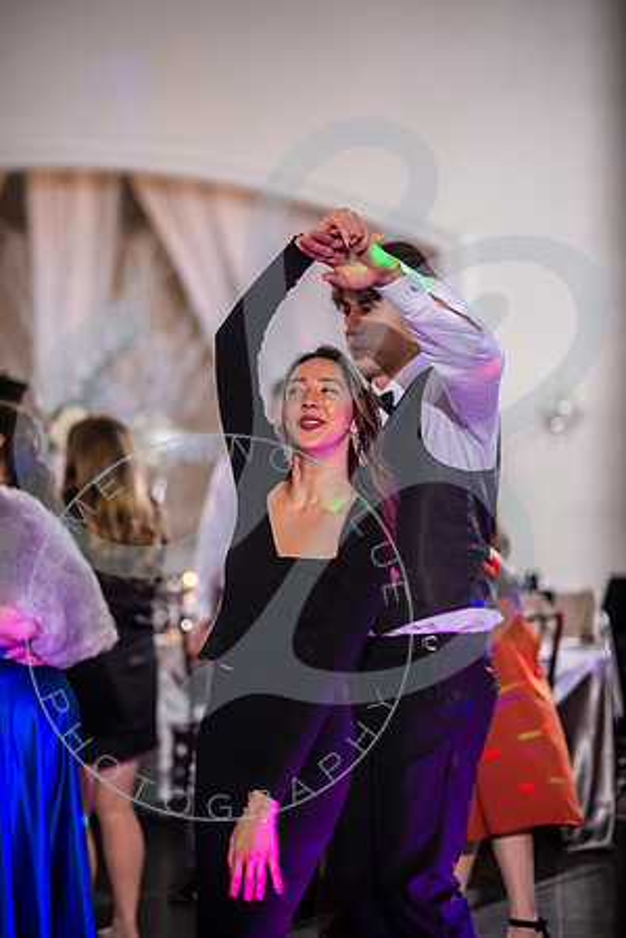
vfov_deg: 23.9
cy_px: 469
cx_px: 313
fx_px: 2217
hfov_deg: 16.1
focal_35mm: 85
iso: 400
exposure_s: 1/200
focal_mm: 85
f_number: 1.8
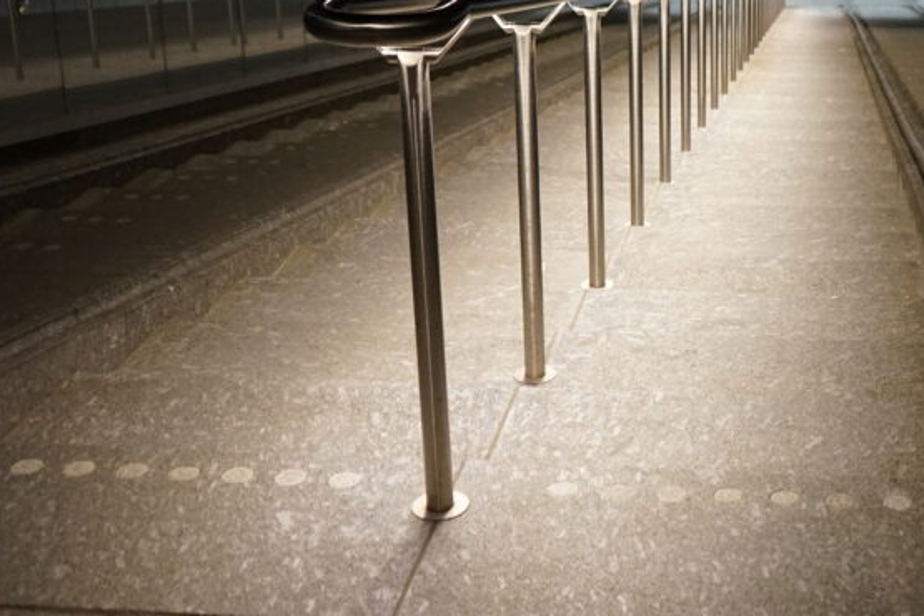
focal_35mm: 59
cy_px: 106
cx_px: 701
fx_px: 1514
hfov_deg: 33.2
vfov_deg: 22.6
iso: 3200
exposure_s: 1/160
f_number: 4
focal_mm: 32
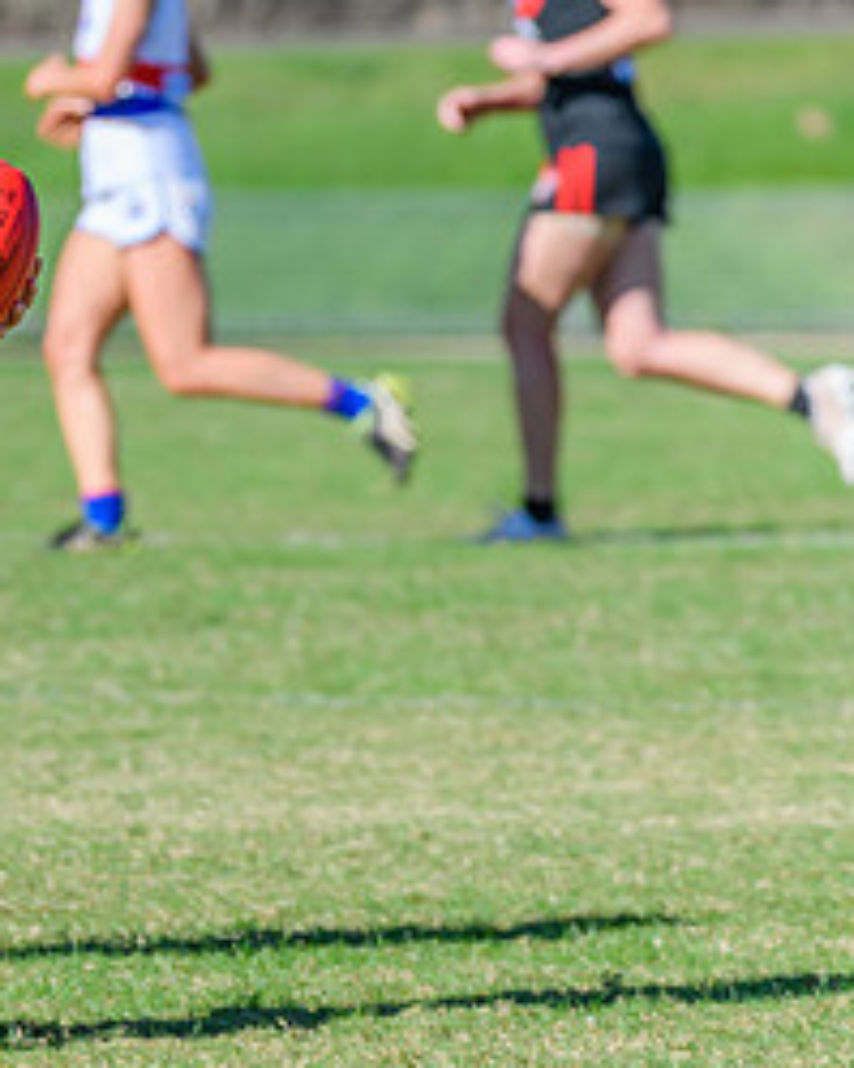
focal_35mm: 674
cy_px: 487
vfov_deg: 2.9
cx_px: -245
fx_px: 21307
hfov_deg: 2.3
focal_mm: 300
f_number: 8
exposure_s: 1/1600
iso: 640
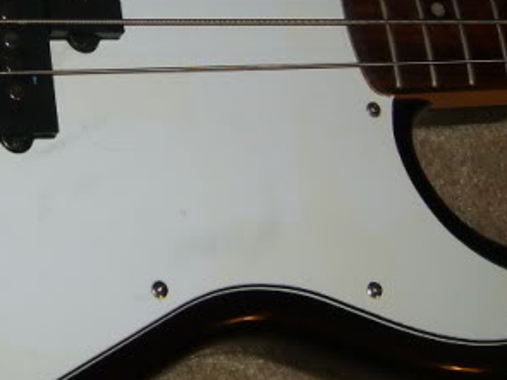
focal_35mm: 95
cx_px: 38
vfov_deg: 15.4
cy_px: 50
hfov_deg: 20.2
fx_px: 1391
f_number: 2.8
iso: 100
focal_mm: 5.8
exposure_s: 1/30
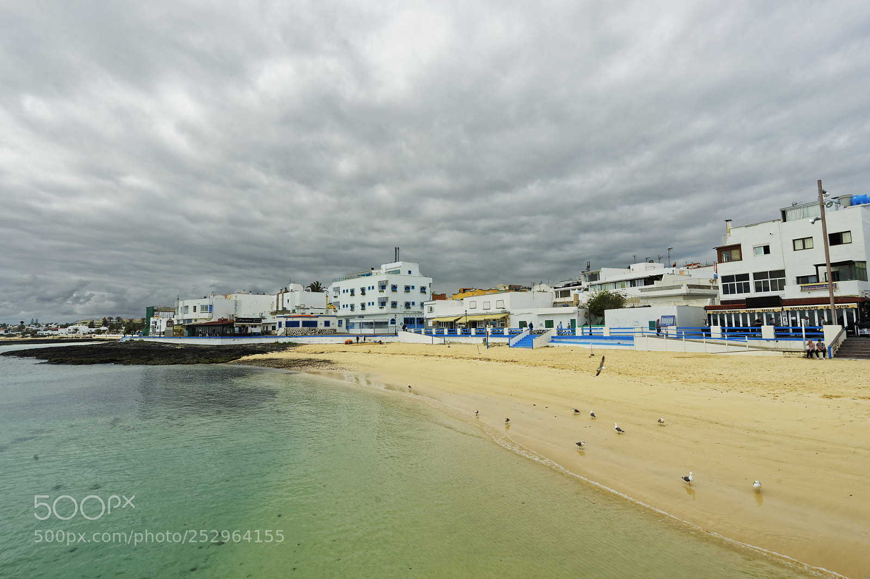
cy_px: 290
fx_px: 435
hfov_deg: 90.0
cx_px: 435
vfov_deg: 67.4
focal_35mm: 18
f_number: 13
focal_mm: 18
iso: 100
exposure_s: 1/125
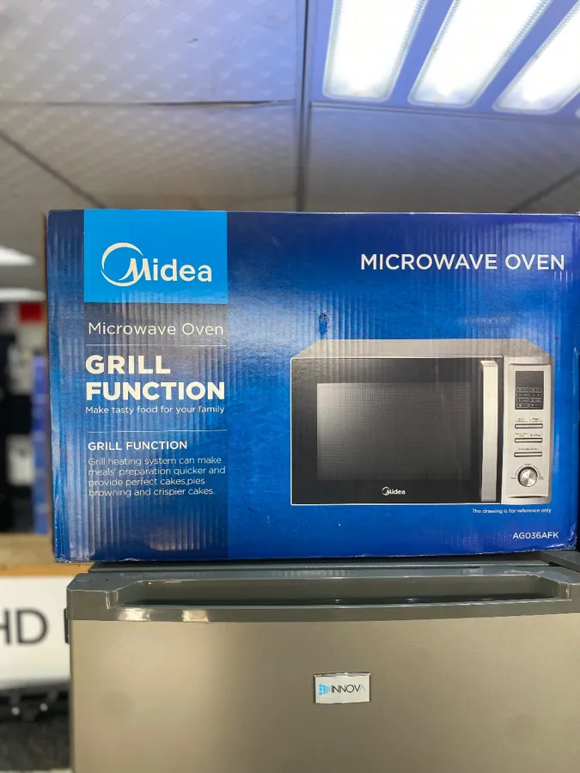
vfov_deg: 67.3
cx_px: 290
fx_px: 581
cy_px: 386
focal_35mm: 26
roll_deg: -0.2
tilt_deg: -2.1
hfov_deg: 53.1
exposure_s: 1/121
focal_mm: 4.25
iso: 80
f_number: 1.8
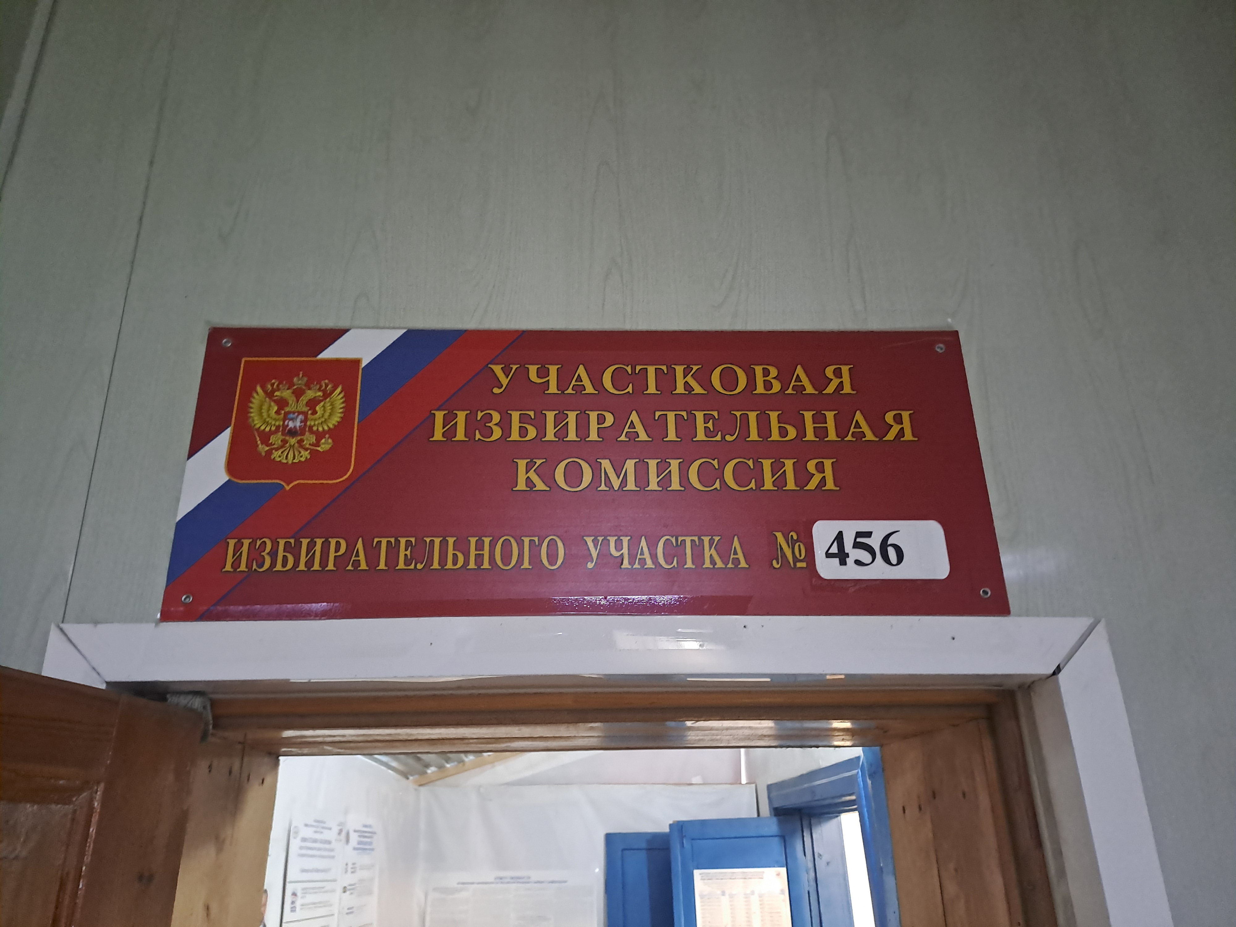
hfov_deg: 69.4
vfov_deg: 54.9
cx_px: 618
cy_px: 464
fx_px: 893
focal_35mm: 25
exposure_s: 1/20
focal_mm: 4.65
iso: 640
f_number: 1.8
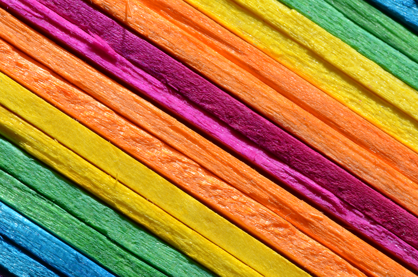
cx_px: 209
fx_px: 1825
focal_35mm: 158
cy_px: 138
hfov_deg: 13.1
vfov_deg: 8.7
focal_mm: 105
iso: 100
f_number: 16
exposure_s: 1/60
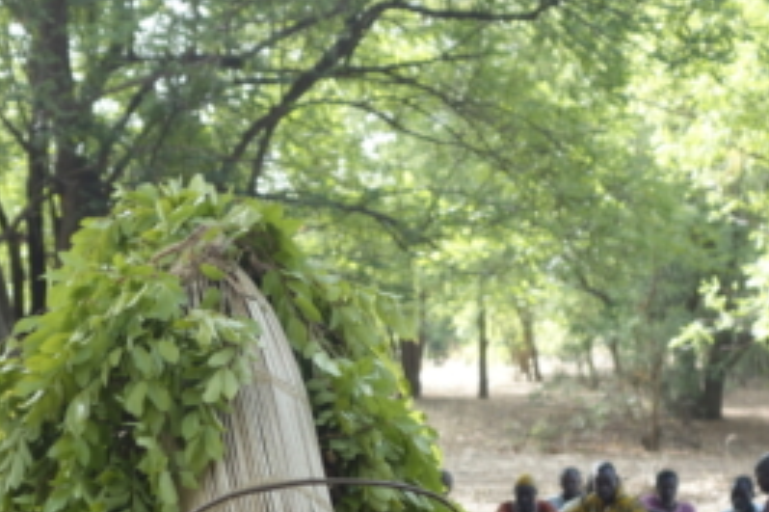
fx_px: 2007
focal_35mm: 94
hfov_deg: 21.7
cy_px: 435
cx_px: 292
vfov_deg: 14.4
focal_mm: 18.45
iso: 125
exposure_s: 1/100
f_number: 3.2
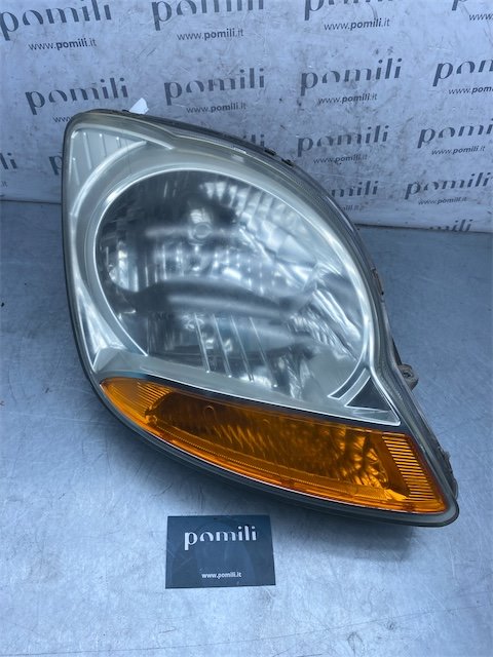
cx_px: 246
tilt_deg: -49.3
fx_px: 494
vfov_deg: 67.3
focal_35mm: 26
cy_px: 328
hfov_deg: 53.1
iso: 32
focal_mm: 4.25
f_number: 1.8
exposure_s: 1/1147
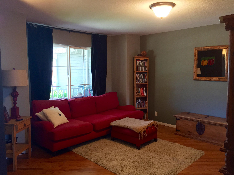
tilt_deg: -4.6
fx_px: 196
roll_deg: +0.0
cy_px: 88
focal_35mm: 29
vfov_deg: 48.2
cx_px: 117
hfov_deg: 61.7
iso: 125
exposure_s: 1/30
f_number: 2.2
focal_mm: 4.15
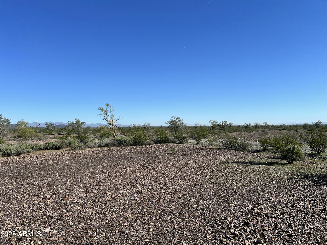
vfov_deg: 53.1
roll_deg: -0.5
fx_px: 246
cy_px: 122
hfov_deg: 67.3
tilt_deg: +2.4
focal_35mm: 26
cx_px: 164
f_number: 1.5
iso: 50
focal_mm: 5.7
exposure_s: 1/5319
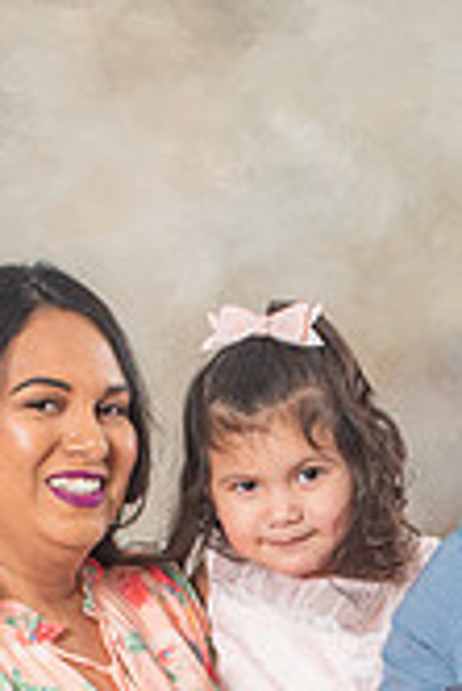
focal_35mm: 454
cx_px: 490
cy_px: 882
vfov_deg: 4.5
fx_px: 8721
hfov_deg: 3.0
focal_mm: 105
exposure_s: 1/125
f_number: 5.6
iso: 200
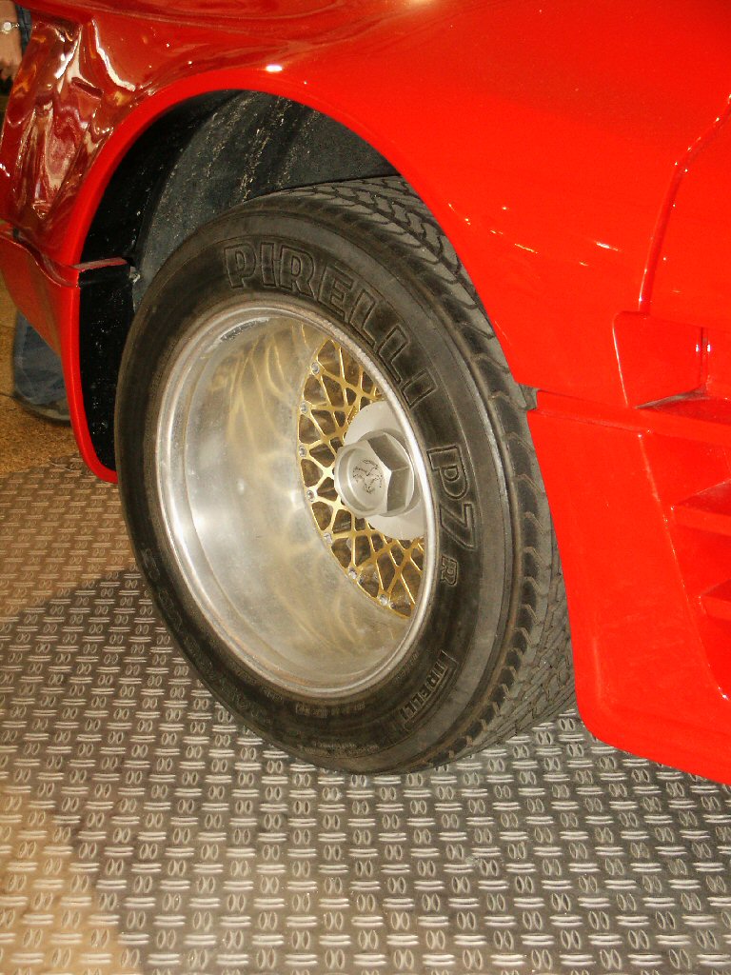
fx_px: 1549
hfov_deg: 26.6
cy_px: 488
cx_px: 366
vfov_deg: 34.9
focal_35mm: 55
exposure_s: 1/45
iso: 200
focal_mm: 11.47
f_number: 3.6
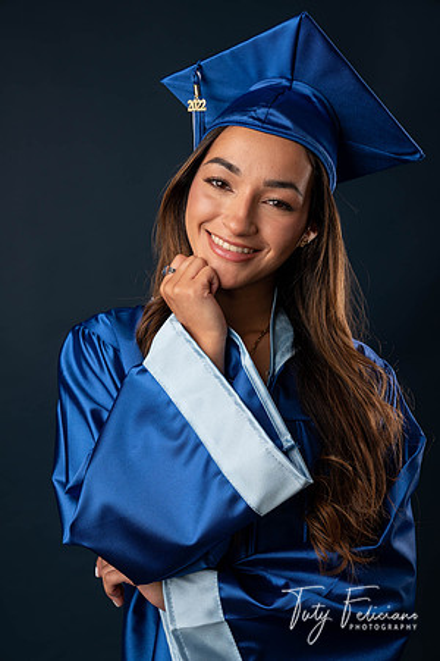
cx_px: 220
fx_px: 1063
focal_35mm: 58
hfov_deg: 23.4
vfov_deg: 34.5
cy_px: 330
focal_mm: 58
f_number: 5.6
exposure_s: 1/100
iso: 200
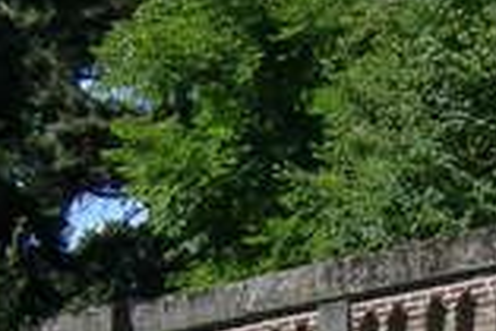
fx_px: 2634
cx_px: 717
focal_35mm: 191
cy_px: 426
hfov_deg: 10.4
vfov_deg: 7.1
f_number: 5.4
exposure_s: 1/200
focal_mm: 7.5
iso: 64
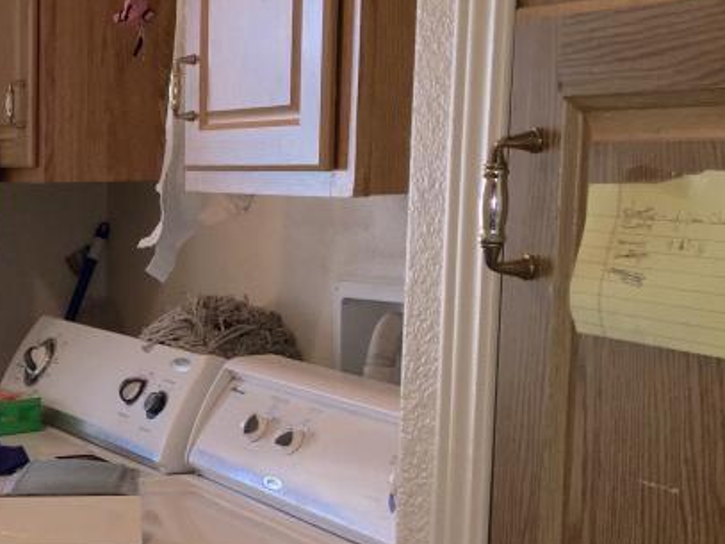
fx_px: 1528
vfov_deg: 20.0
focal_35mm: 73
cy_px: 410
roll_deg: +1.6
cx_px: -183
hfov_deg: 23.9
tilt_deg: -9.2
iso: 32
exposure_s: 1/49
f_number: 2.2
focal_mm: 4.15
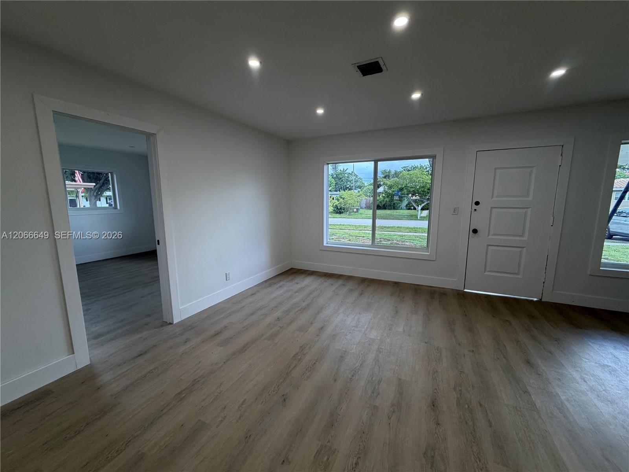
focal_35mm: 14
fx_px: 254
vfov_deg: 85.7
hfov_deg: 102.1
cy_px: 236
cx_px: 314
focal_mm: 2.22
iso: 125
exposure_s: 1/120
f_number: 2.2
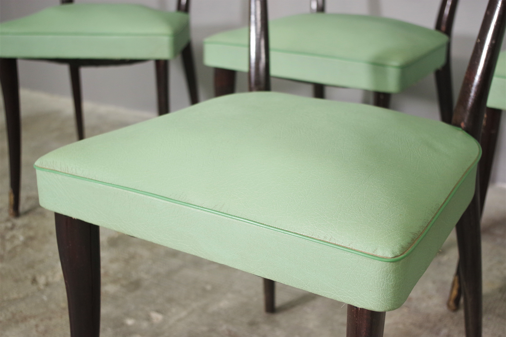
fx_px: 689
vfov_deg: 27.5
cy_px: 168
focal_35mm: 49
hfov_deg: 40.3
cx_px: 253
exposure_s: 1/25
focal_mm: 32.5
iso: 800
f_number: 4
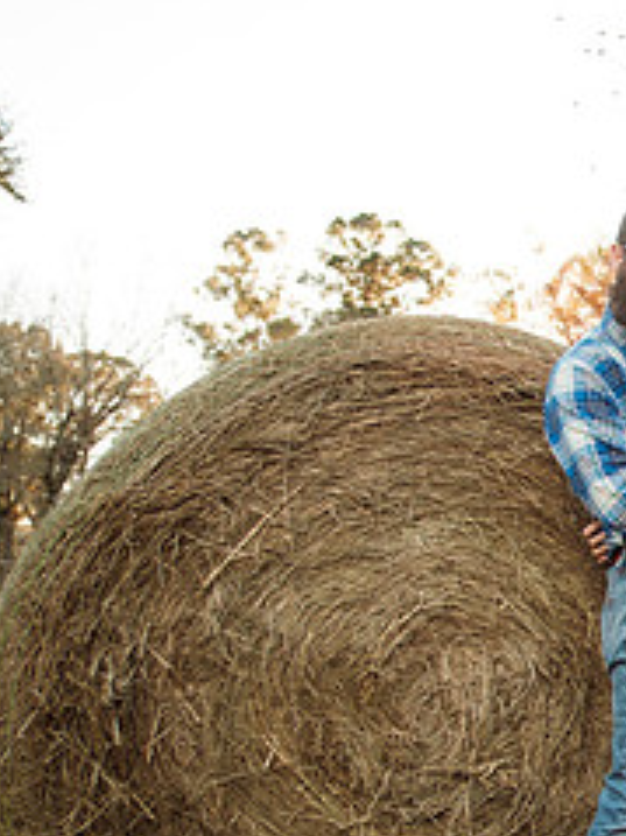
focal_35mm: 63
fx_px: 1520
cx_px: 1000
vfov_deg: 30.3
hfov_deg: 19.5
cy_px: 603
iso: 200
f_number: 2.8
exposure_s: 1/250
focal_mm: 18
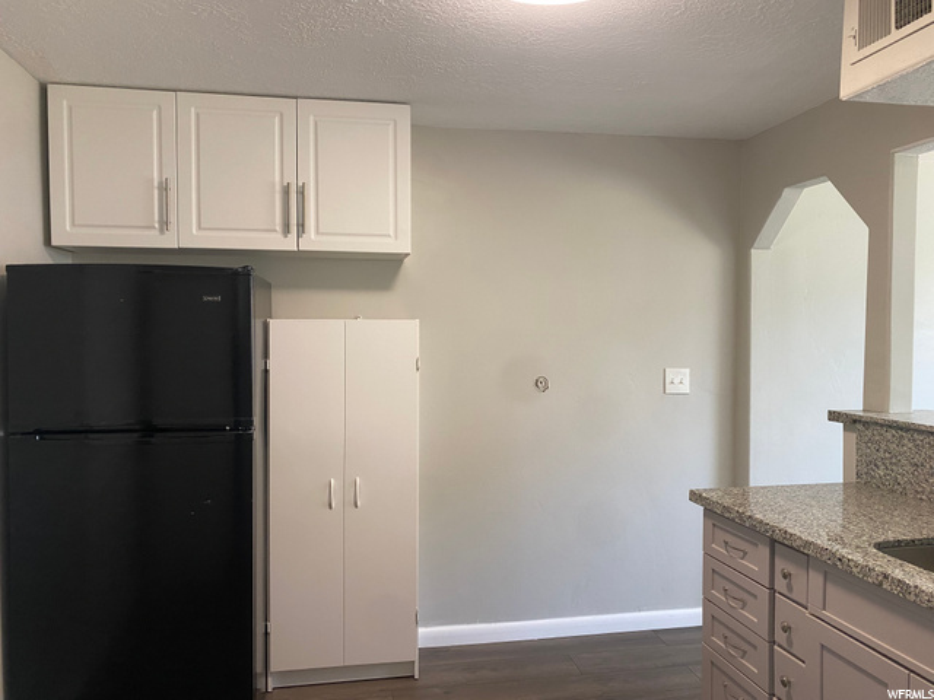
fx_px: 702
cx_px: 467
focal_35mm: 26
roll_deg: +0.0
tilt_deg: -2.5
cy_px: 350
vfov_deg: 53.1
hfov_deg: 67.3
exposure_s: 1/60
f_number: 1.8
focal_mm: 4.25
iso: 125
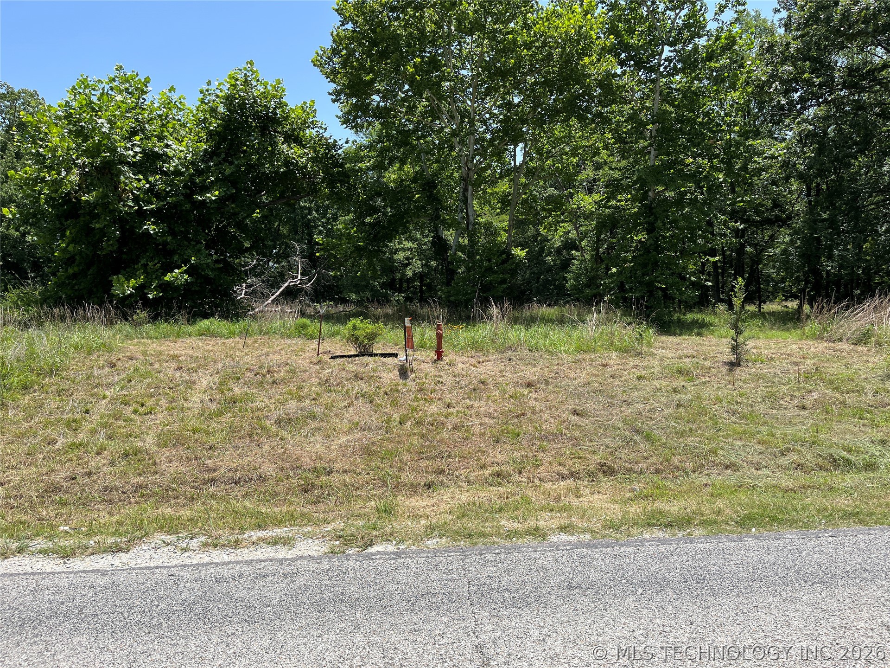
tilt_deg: -2.0
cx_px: 445
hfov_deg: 67.3
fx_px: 668
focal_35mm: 26
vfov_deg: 53.1
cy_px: 334
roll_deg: +4.1
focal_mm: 5.1
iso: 50
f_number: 1.6
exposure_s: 1/2571
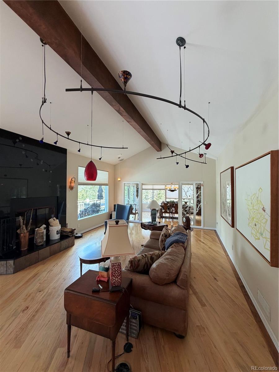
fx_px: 150
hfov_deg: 85.7
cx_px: 140
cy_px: 186
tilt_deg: +2.2
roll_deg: -0.1
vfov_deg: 102.1
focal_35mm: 14
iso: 200
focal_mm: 2.22
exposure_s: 1/120
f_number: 2.2
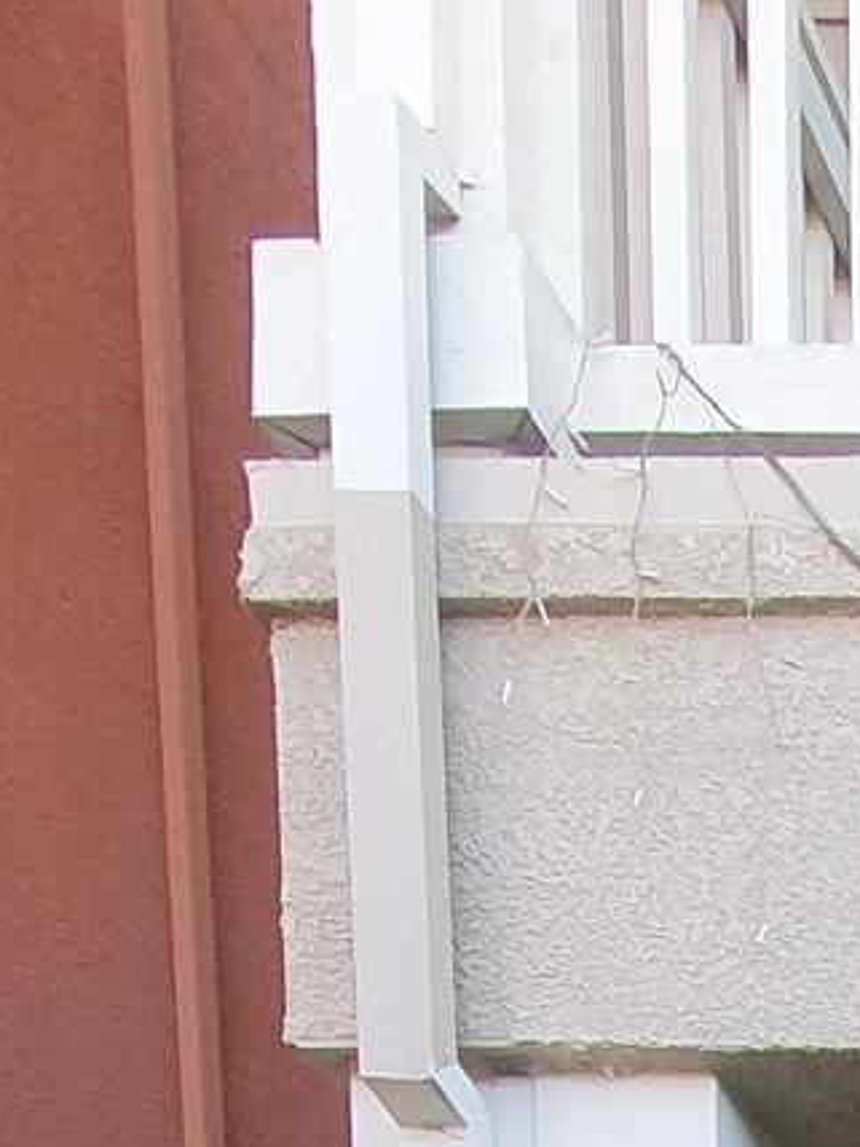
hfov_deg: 15.8
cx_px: 1792
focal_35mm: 70
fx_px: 2319
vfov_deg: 15.7
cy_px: 2677
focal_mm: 1.8
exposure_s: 1/120
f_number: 2.2
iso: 64
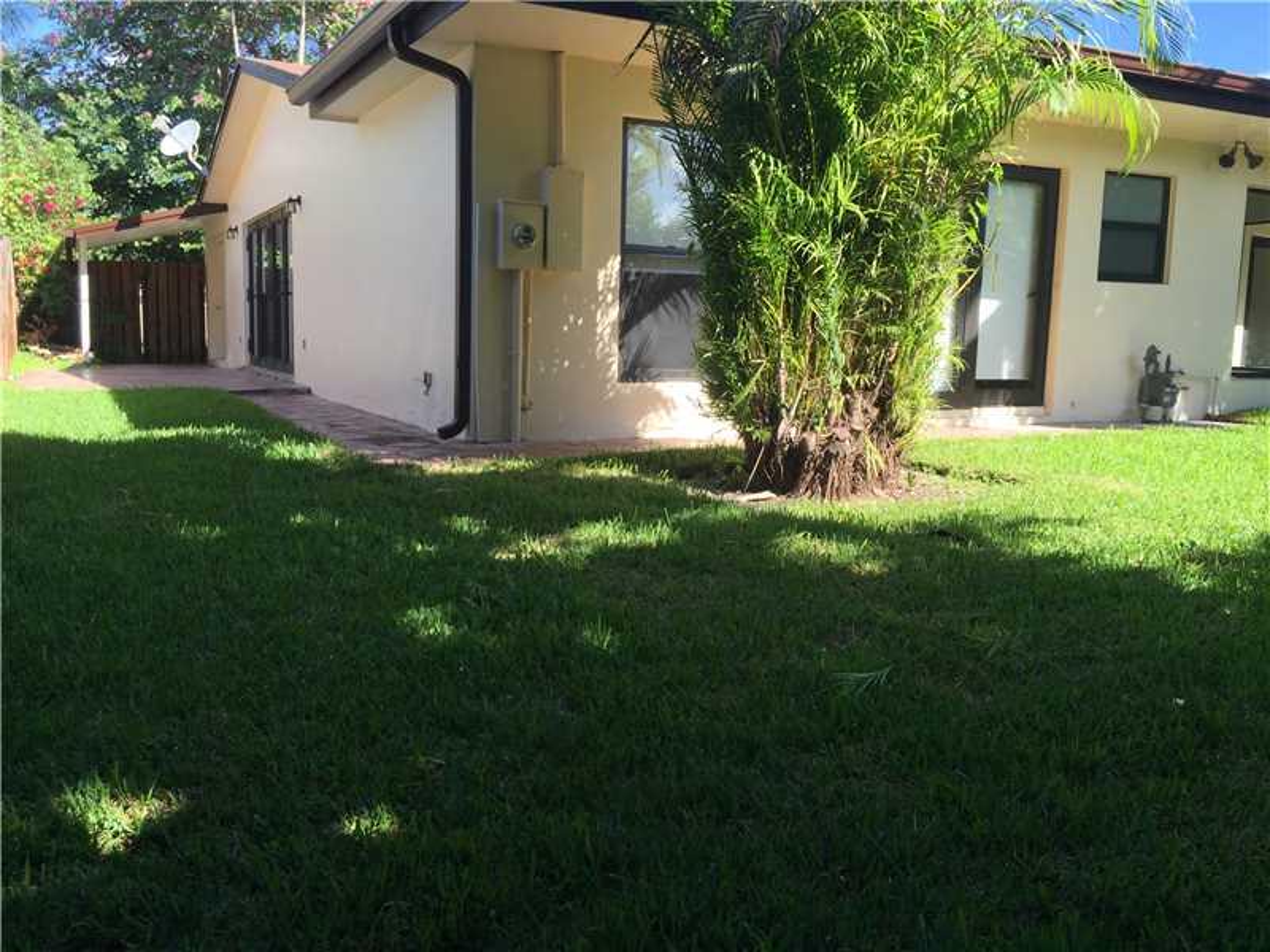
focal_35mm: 29
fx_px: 1064
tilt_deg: -7.6
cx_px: 635
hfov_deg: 61.7
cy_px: 476
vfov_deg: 48.2
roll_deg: -0.7
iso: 32
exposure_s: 1/746
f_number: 2.2
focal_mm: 4.15
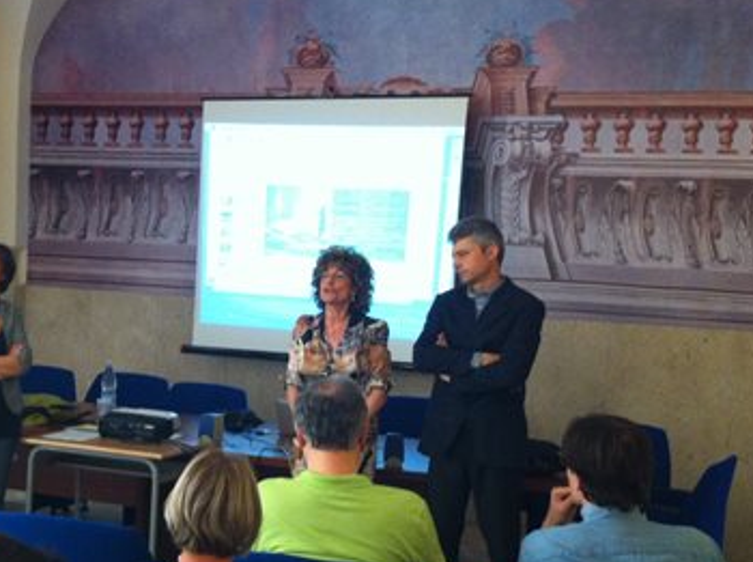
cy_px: 312
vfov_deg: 22.8
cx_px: 215
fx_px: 1389
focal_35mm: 64
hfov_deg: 30.0
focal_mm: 3.85
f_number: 2.8
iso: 250
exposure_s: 1/17
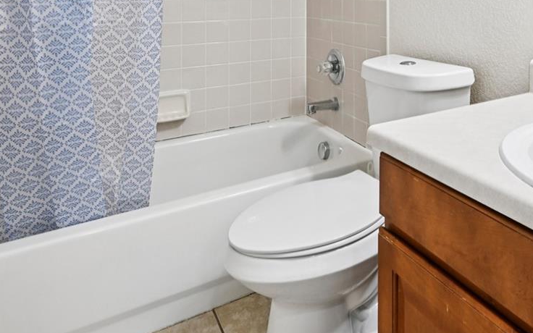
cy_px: -17
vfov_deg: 35.7
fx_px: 450
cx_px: 392
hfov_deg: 58.4
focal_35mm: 31
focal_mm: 14
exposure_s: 1/15
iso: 280
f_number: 11
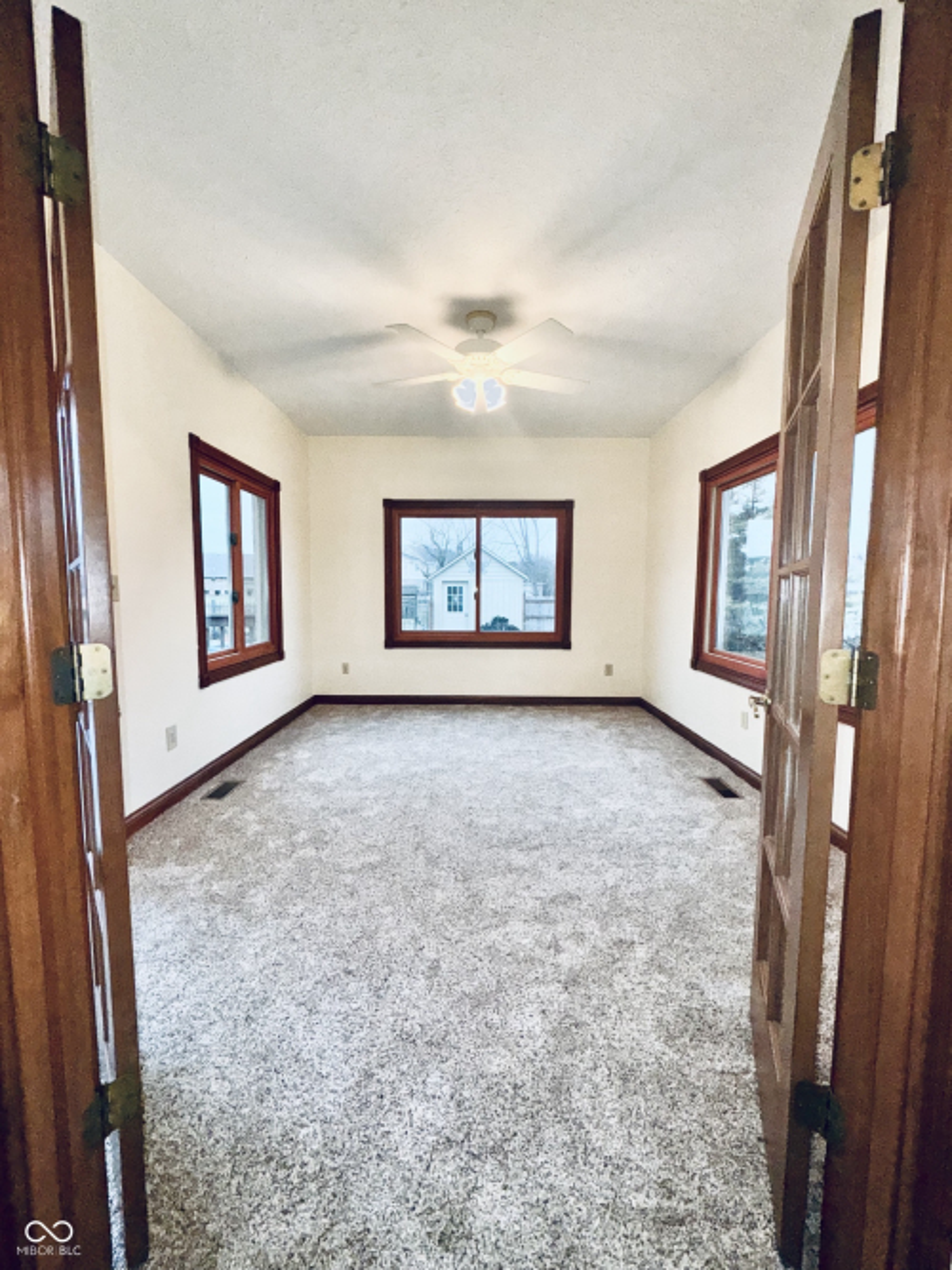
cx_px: 476
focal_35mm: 14
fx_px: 514
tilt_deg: -4.8
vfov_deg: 102.1
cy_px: 635
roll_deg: -0.4
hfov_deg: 85.7
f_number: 2.2
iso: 80
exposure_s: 1/71
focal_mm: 2.22
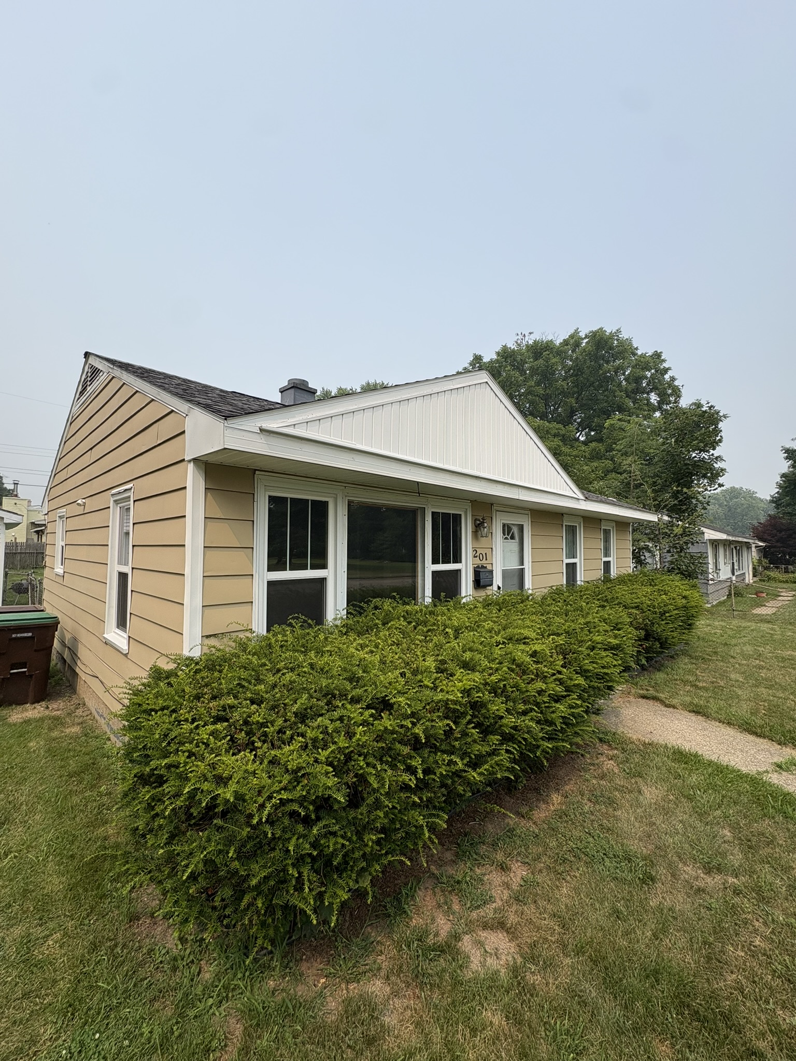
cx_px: 398
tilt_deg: +2.3
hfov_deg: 85.7
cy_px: 530
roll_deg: -0.4
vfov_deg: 102.1
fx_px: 429
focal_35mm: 14
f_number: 2.2
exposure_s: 1/1927
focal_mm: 2.22
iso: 50
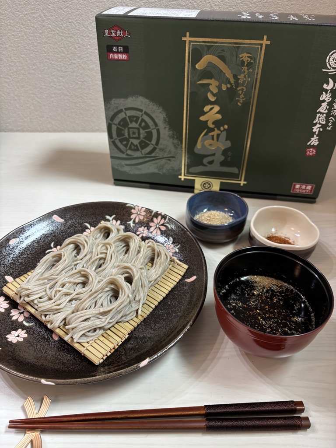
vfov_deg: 67.3
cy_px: 224
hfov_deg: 53.1
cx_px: 168
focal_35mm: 26
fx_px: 336
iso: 125
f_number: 1.6
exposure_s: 1/60
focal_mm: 5.96
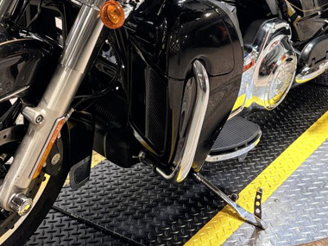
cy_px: -27
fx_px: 692
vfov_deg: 19.3
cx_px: 166
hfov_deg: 26.7
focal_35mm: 73
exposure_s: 1/120
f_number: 1.6
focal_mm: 5.96
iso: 64
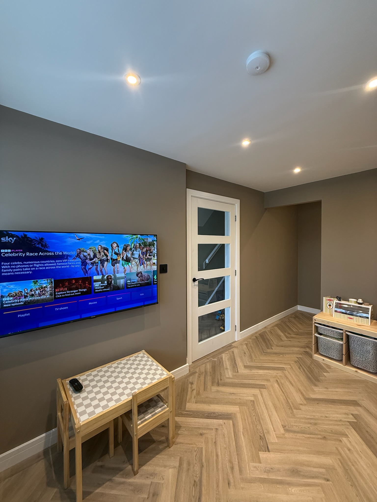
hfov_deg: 85.7
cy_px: 251
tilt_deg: -0.6
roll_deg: -0.4
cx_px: 188
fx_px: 203
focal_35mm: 14
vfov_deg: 102.1
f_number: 2.2
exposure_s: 1/100
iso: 250
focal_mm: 2.22
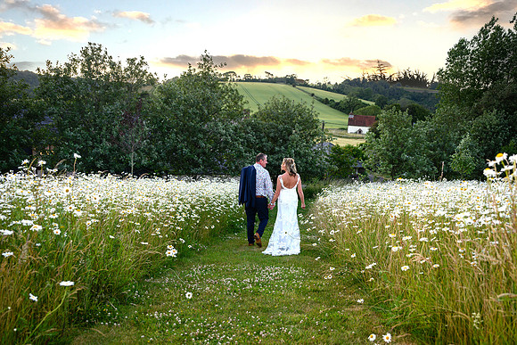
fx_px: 445
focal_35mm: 31
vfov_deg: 42.0
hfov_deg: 60.3
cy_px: 223
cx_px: 266
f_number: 2.8
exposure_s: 1/400
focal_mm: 24
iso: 400
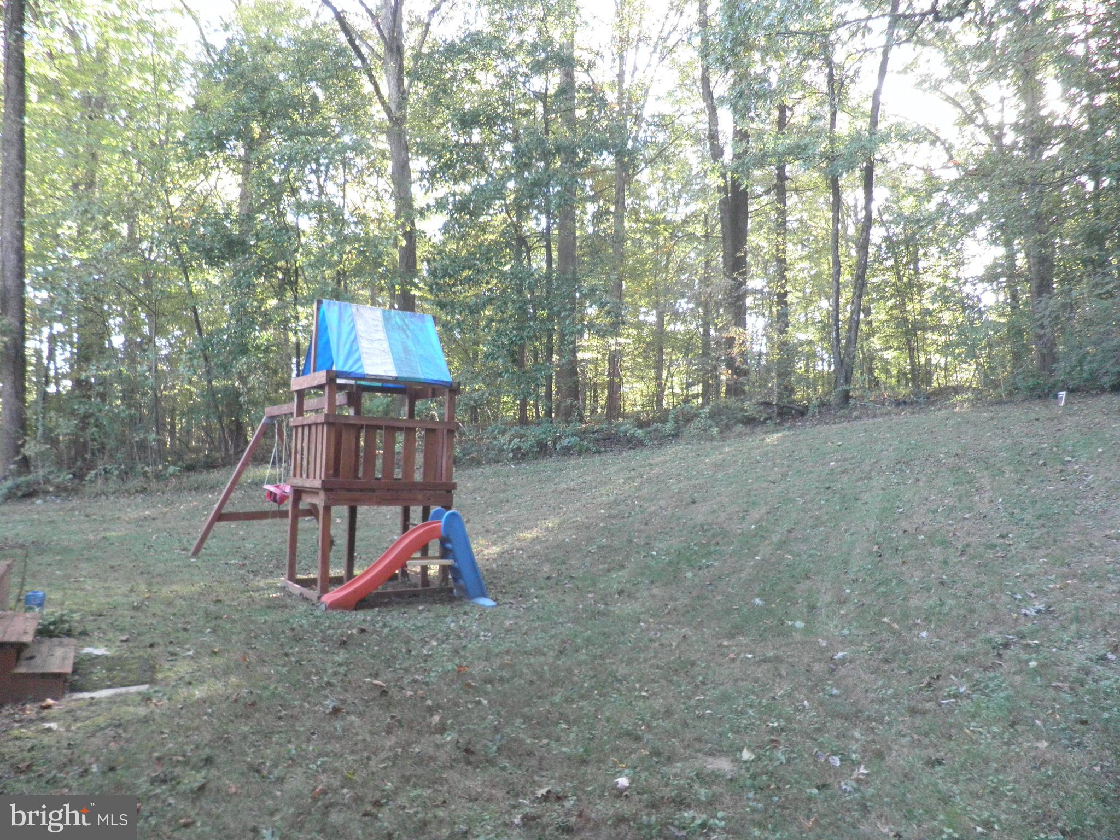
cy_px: 420
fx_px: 777
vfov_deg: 56.8
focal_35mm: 24
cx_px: 560
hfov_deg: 71.6
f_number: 3.3
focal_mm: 4.3
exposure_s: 1/30
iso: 250
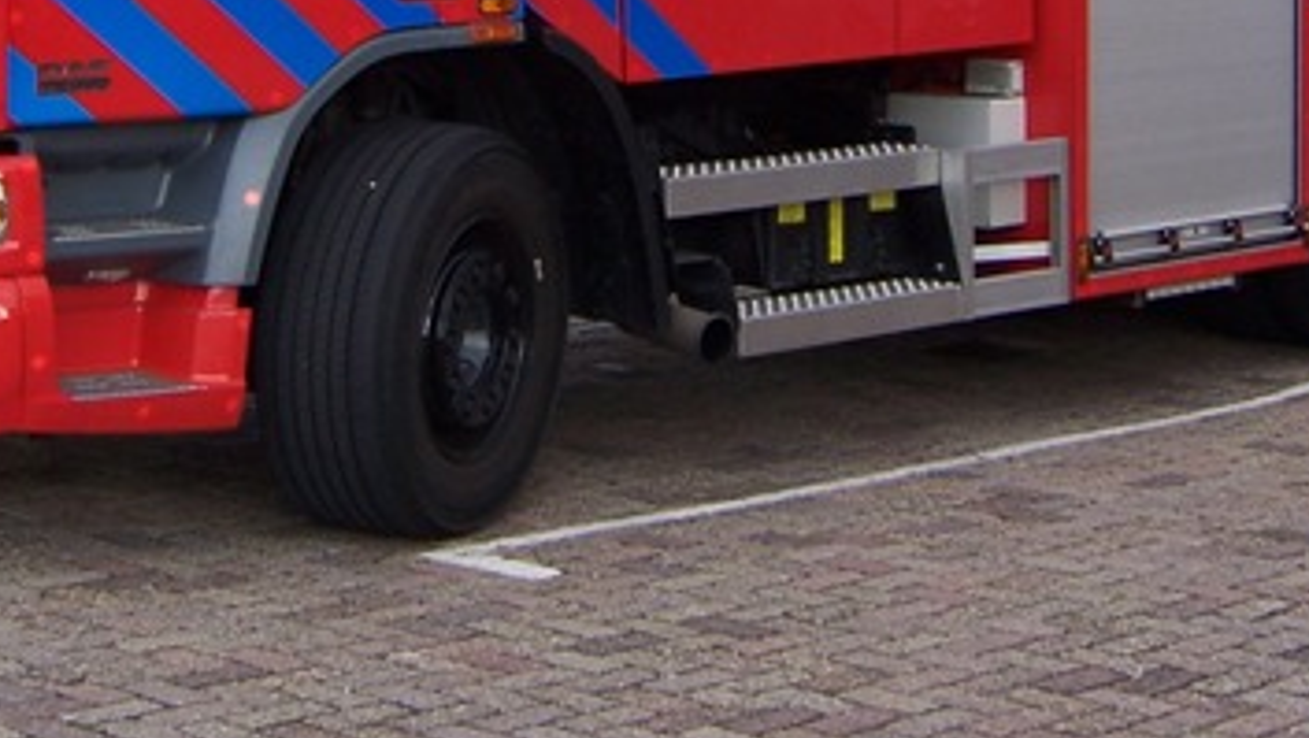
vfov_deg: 12.5
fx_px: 3264
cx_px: 573
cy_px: -197
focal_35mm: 94
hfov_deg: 22.7
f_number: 3.3
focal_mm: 7.3
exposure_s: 1/125
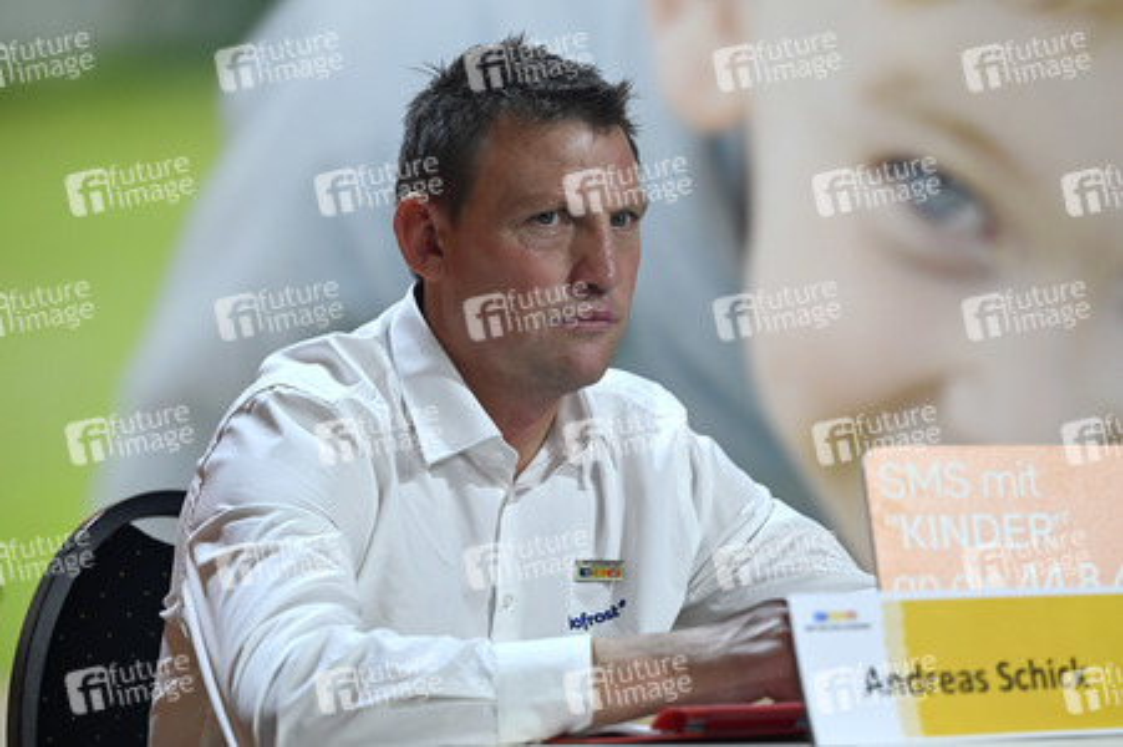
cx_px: 562
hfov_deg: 16.4
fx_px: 3896
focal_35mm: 125
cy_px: 374
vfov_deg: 11.0
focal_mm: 125
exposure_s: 1/640
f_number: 2.8
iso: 1600
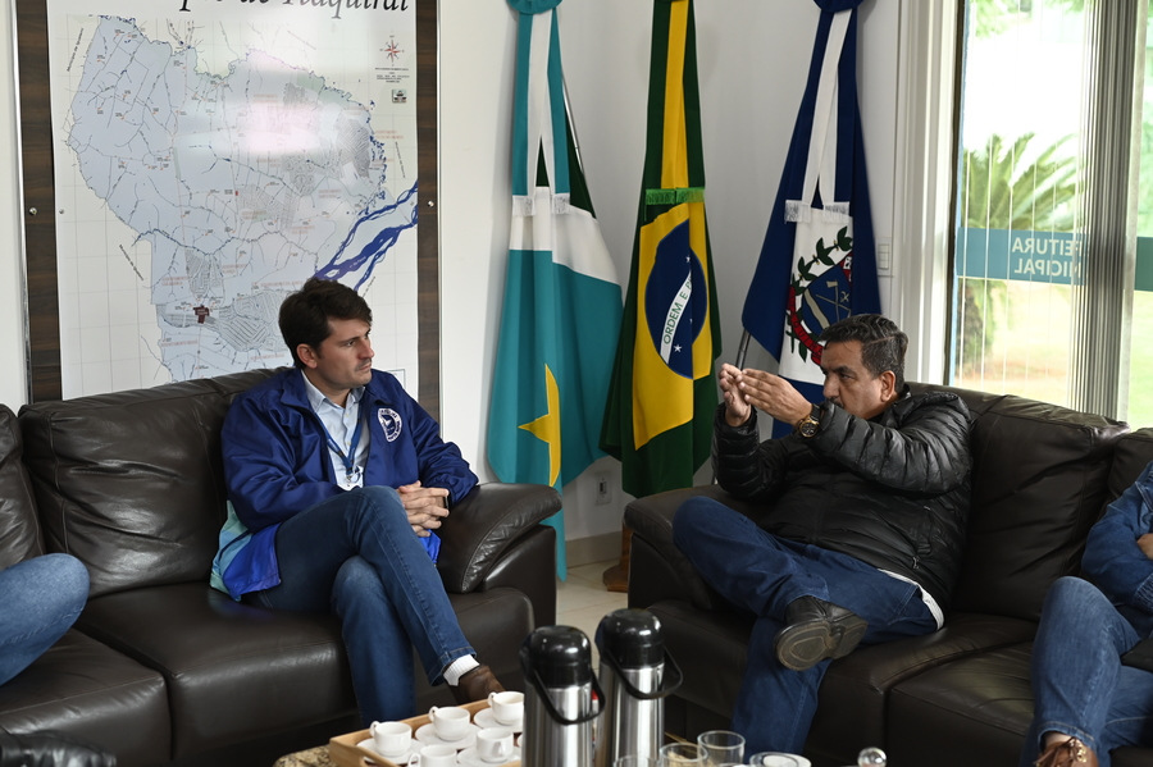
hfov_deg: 39.6
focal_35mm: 50
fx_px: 1600
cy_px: 384
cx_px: 576
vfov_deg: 27.0
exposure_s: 1/125
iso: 1000
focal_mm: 50
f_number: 3.5
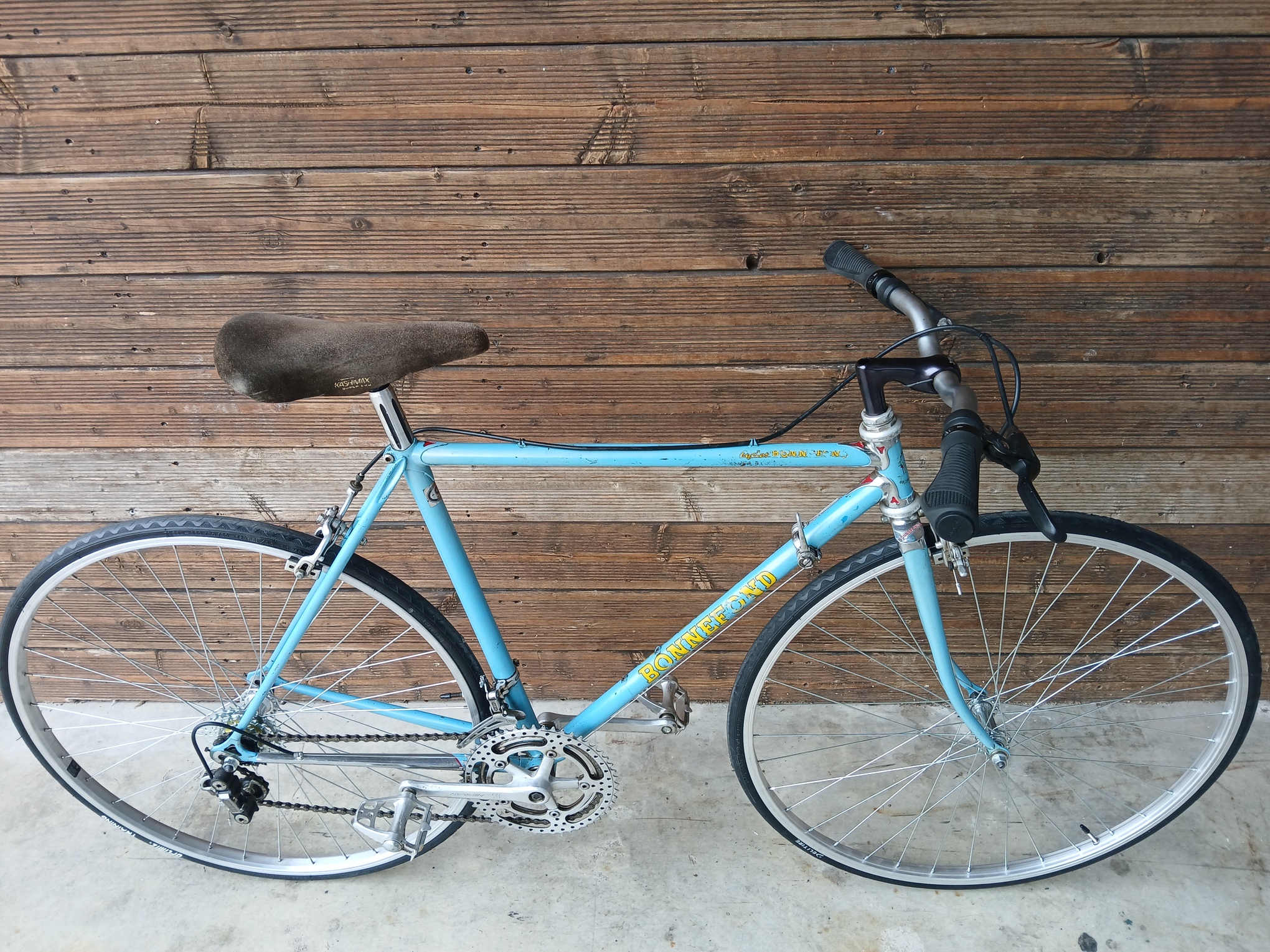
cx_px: 635
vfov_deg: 53.1
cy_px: 476
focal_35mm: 26
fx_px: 954
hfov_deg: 67.3
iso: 32
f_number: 1.8
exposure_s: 1/50
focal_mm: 3.98
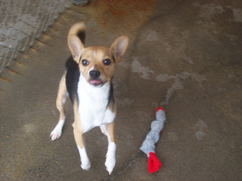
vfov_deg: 32.1
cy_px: 90
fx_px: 314
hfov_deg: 42.1
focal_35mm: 45
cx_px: 121
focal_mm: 7.6
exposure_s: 1/73.6
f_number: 3
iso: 80
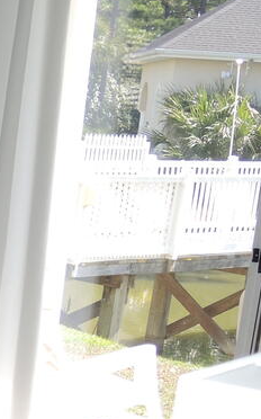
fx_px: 1311
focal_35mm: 115
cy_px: 474
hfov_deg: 9.9
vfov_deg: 17.5
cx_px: -385
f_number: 2
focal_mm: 6
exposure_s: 1/400
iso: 80
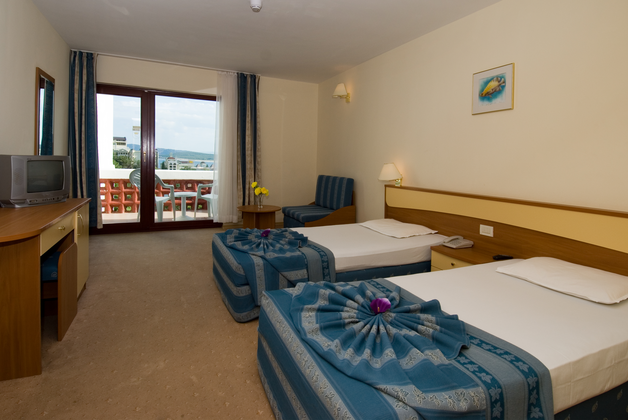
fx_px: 314
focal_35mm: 18
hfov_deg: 89.9
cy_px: 210
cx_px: 314
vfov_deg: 67.5
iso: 100
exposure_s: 1/180
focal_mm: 12
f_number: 7.1
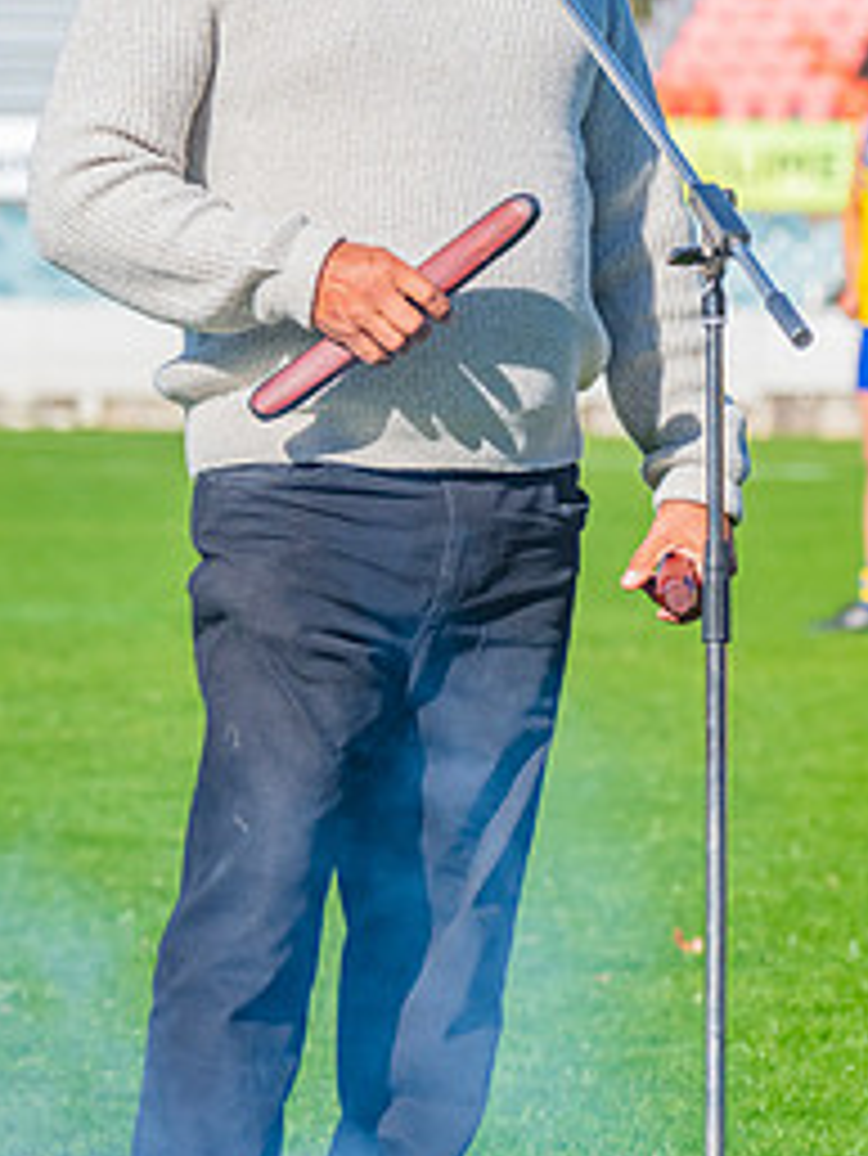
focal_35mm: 353
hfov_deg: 4.2
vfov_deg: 5.6
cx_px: 297
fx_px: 11792
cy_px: 499
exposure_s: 1/1250
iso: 800
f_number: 11
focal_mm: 210
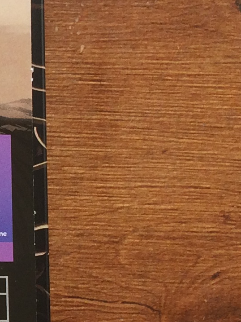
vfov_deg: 14.9
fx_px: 1225
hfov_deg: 9.5
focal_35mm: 132
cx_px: -413
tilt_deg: -86.3
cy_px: 245
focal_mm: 4.15
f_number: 2.2
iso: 40
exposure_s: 1/120
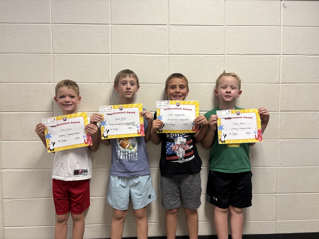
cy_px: 120
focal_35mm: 26
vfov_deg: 53.1
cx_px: 160
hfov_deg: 67.3
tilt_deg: -1.2
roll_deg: +0.5
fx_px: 240
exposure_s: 1/60
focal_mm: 5.96
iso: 160
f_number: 1.6
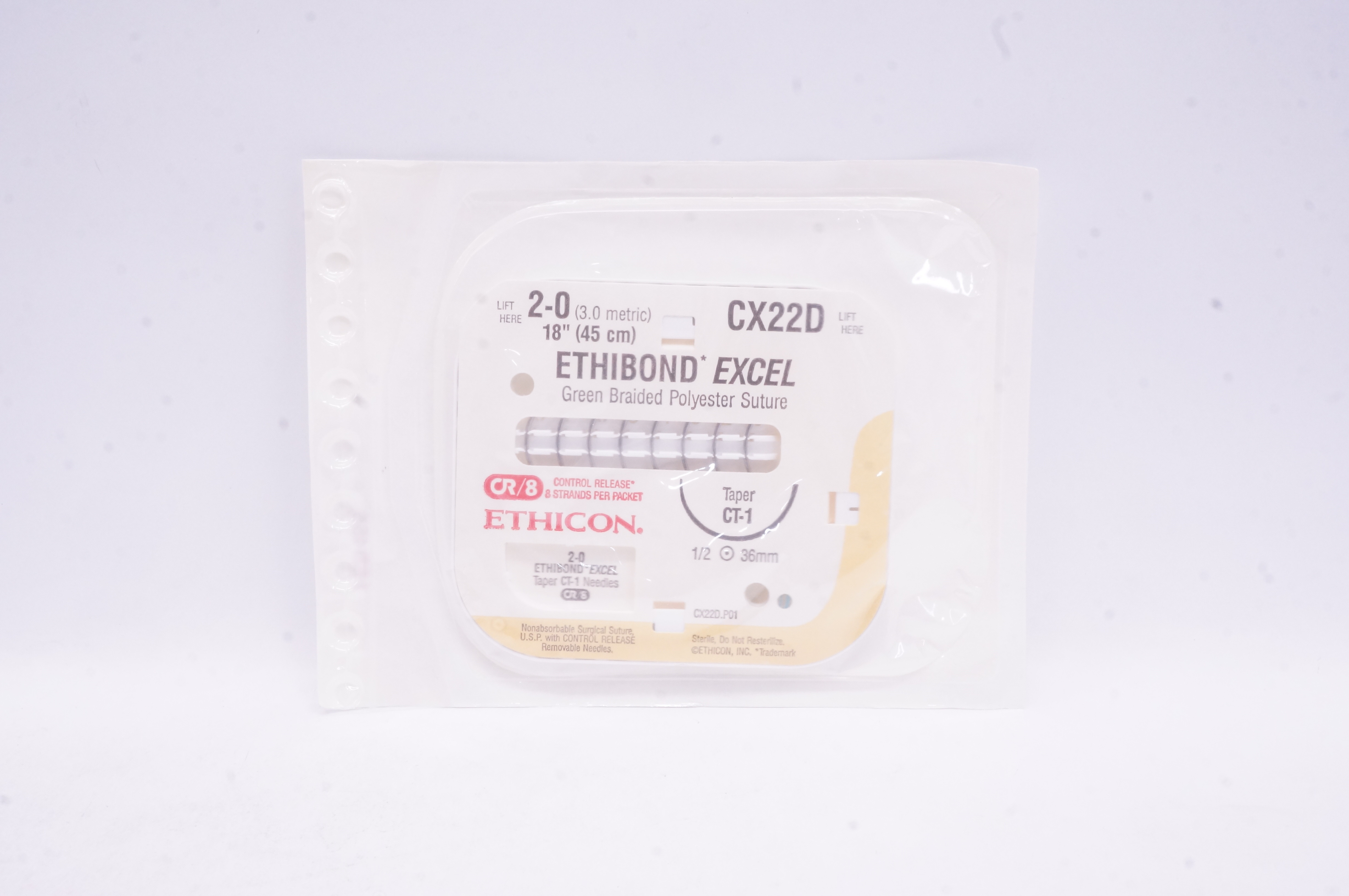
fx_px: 1460
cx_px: 674
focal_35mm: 39
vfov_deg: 34.1
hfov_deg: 49.6
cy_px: 448
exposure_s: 1/25
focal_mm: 26
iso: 1600
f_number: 20
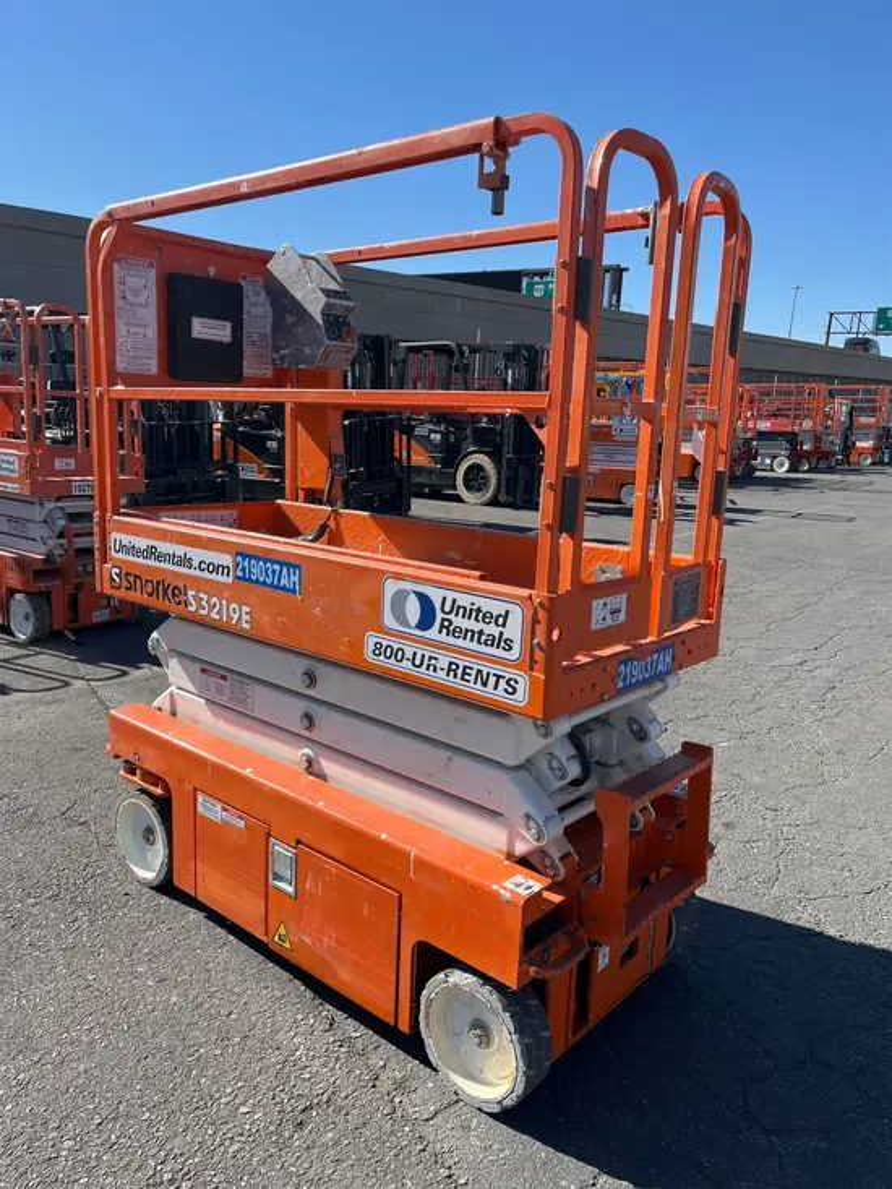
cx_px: 446
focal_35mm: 26
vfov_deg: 67.3
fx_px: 893
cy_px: 594
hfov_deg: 53.1
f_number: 1.6
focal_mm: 5.1
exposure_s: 1/2463
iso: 50
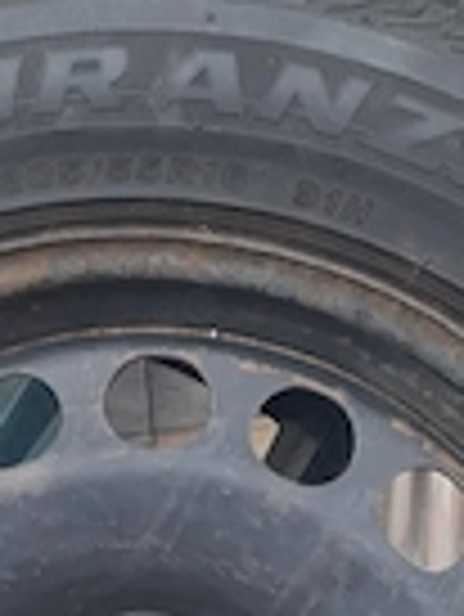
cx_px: 162
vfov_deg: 22.2
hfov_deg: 18.6
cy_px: 796
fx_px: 1410
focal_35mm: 79
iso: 40
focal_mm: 3.6
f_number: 1.9
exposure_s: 1/50
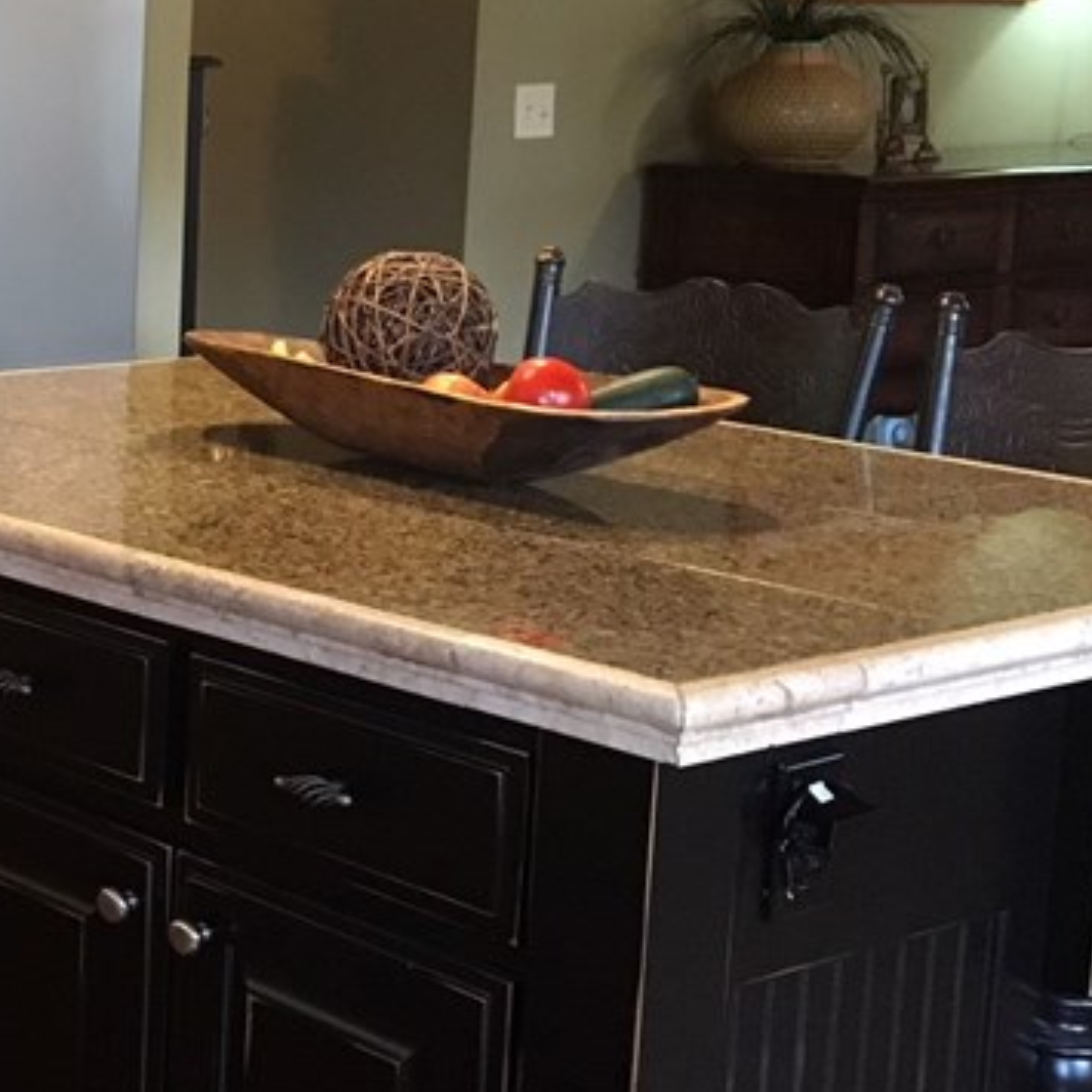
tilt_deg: -9.0
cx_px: -471
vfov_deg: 23.3
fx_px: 2641
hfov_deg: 20.5
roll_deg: +0.0
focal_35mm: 74
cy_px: 418
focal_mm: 4.15
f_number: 2.2
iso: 200
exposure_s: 1/30
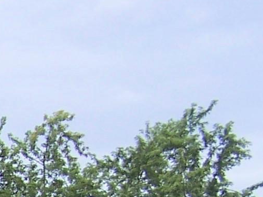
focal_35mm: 193
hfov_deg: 9.3
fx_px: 1466
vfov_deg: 7.3
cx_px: -340
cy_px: 461
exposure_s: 1/160
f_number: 2.8
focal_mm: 6.3
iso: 80
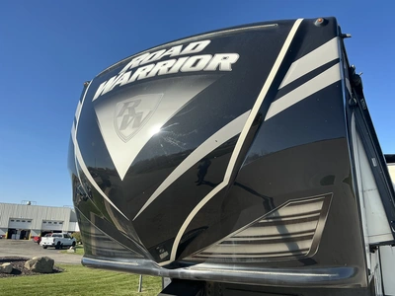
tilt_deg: +17.0
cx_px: 198
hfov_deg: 63.4
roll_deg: -2.7
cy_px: 148
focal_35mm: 28
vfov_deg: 49.7
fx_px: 320
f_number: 1.8
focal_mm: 3
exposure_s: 1/1279
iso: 25
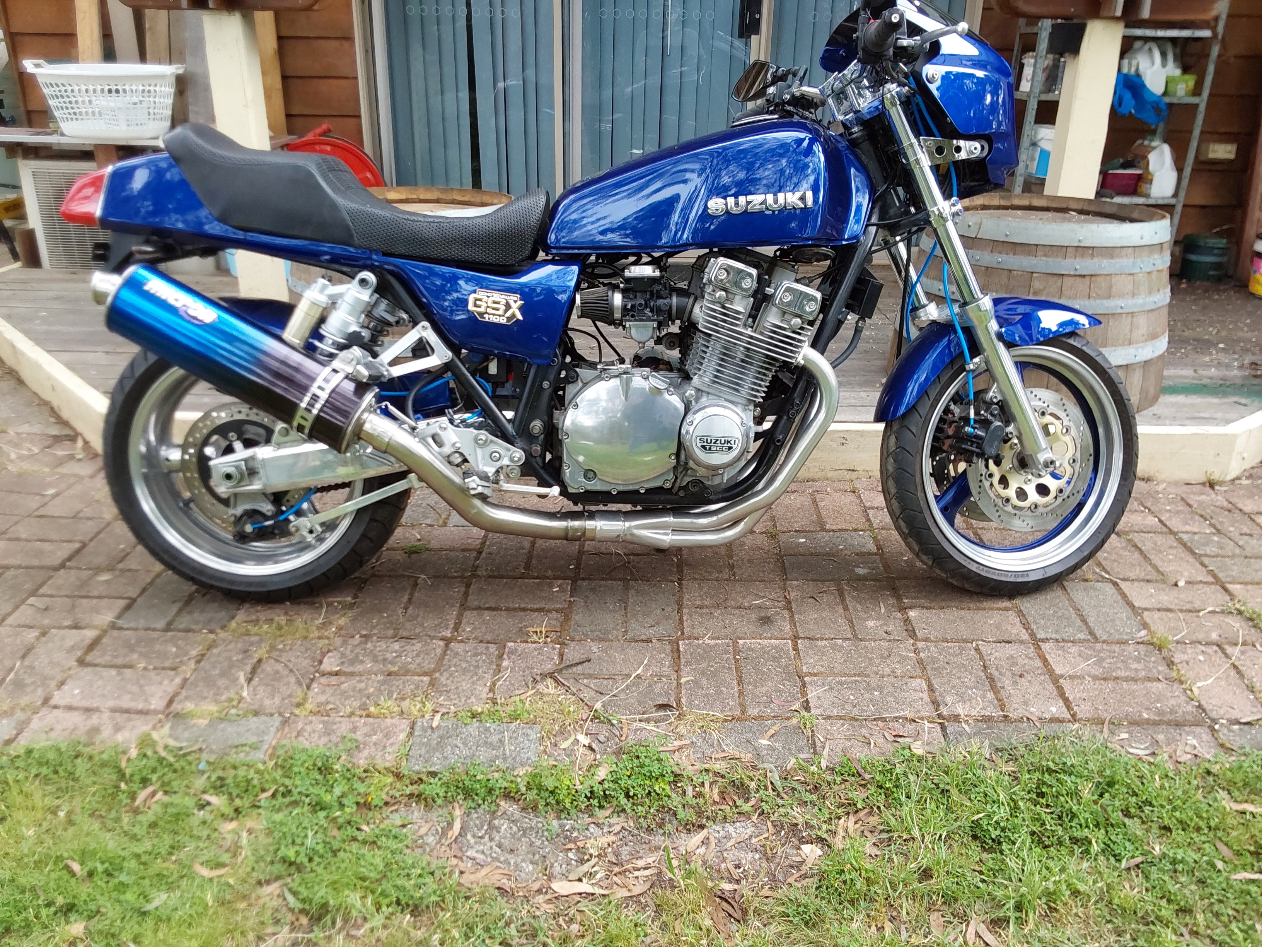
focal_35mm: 28
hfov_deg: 63.4
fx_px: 1021
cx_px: 631
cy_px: 474
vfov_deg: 49.7
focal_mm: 2.91
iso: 50
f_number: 1.9
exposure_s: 1/104
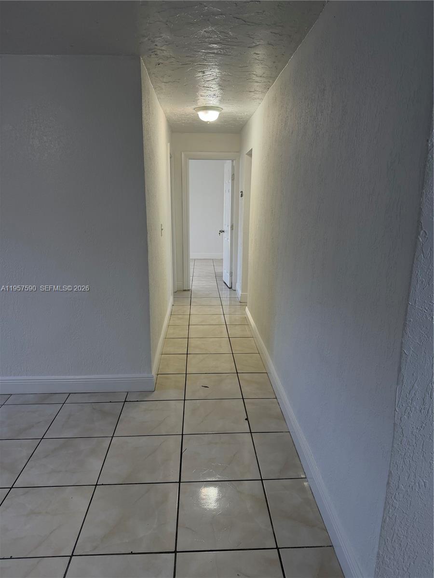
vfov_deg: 71.6
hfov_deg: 56.8
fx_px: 401
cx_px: 217
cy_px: 289
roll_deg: -0.3
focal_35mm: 24
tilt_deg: -13.4
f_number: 1.78
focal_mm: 6.76
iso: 125
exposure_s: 1/194
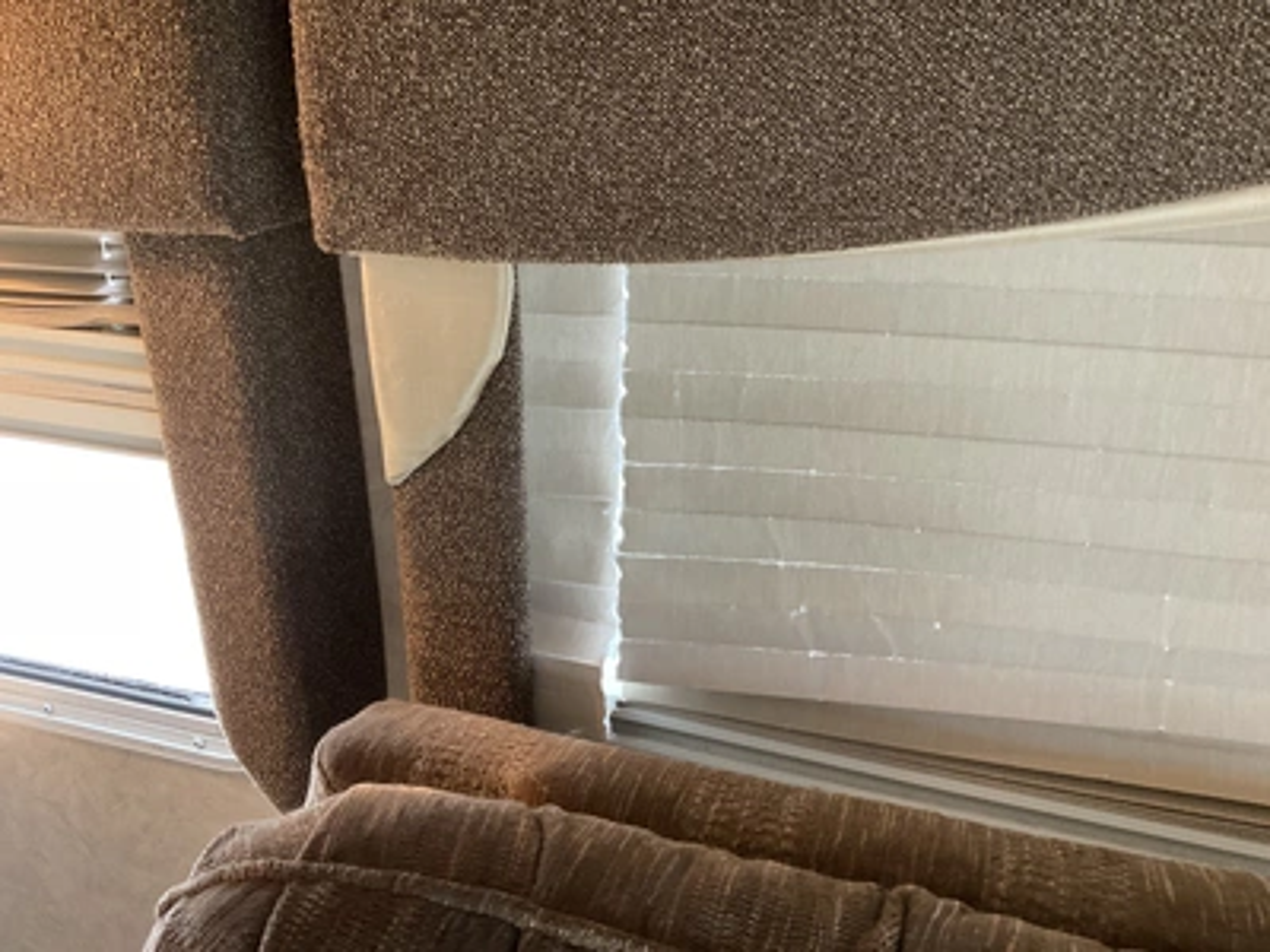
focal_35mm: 29
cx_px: 635
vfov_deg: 48.2
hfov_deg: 61.7
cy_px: 476
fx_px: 1064
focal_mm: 3
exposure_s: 1/60
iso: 160
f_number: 1.8
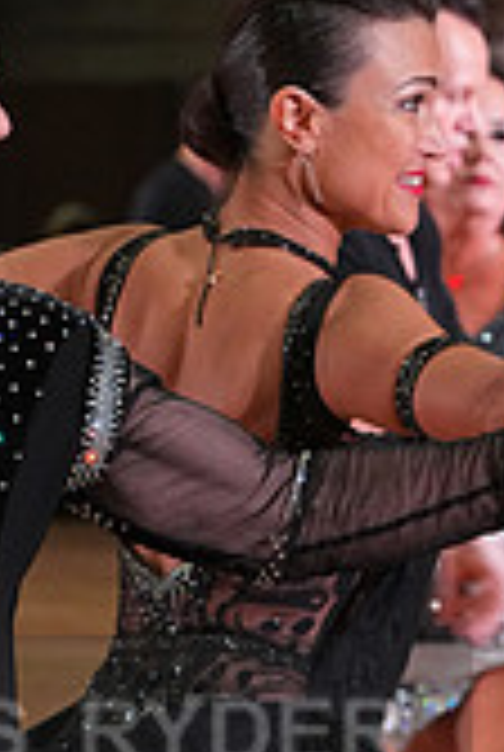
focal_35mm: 395
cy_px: 788
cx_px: -146
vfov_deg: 5.2
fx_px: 8260
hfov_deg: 3.5
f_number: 5.6
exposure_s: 1/200
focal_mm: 114
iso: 2500
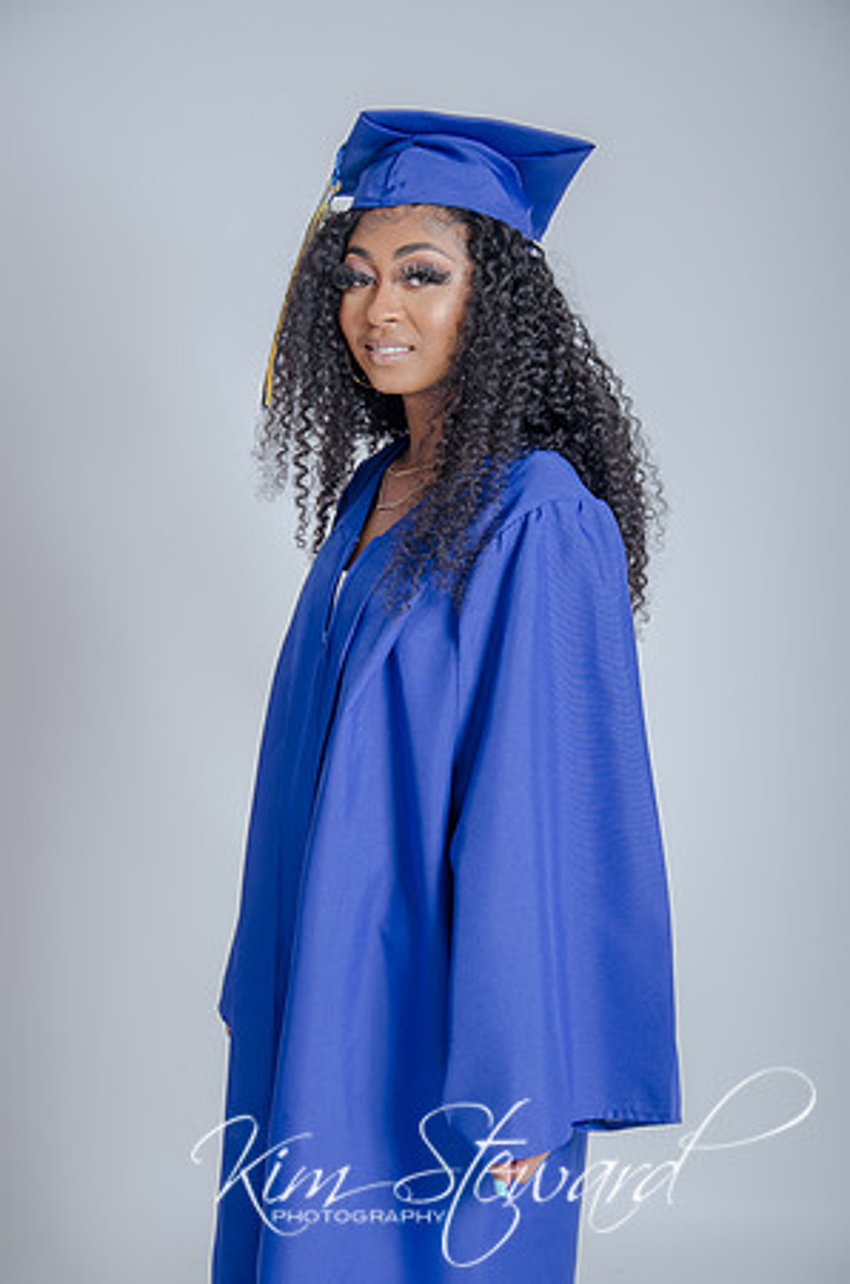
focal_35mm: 78
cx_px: 425
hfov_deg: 17.4
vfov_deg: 26.0
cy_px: 642
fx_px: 2775
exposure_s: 1/250
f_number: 5
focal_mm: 52
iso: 200
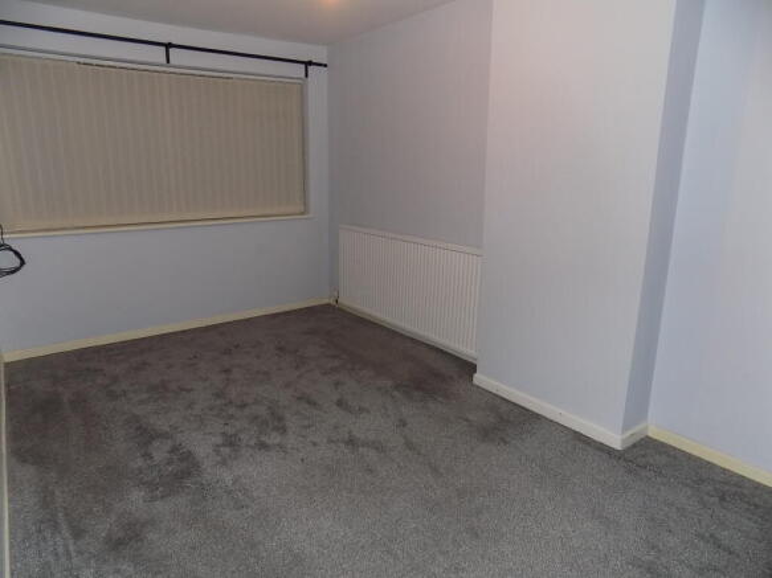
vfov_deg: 58.9
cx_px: 386
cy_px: 289
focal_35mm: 23
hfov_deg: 73.9
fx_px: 513
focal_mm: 4
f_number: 3.1
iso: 200
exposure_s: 1/30
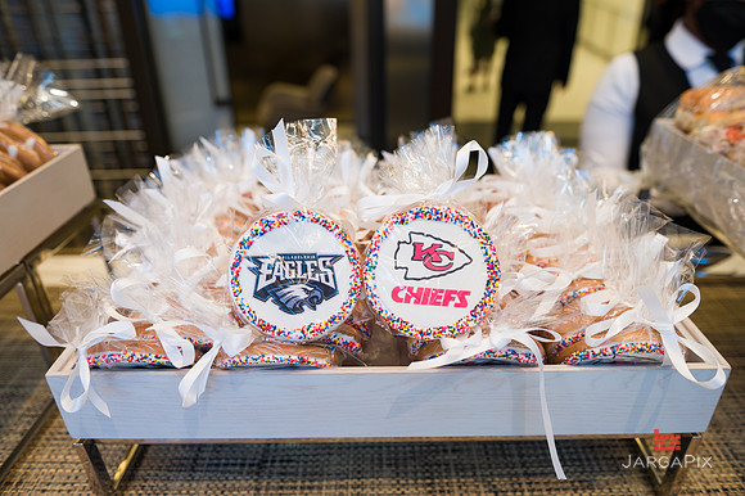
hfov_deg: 67.4
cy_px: 248
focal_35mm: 27
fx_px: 558
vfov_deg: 47.9
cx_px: 372
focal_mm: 27
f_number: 4
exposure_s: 1/200
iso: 400
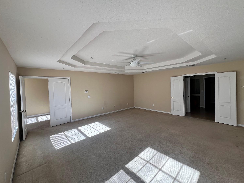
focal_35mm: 14
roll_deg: +2.4
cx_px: 125
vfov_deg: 85.6
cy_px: 87
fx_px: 99
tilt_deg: -1.3
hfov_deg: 102.0
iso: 32
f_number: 1.8
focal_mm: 1.57
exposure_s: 1/99
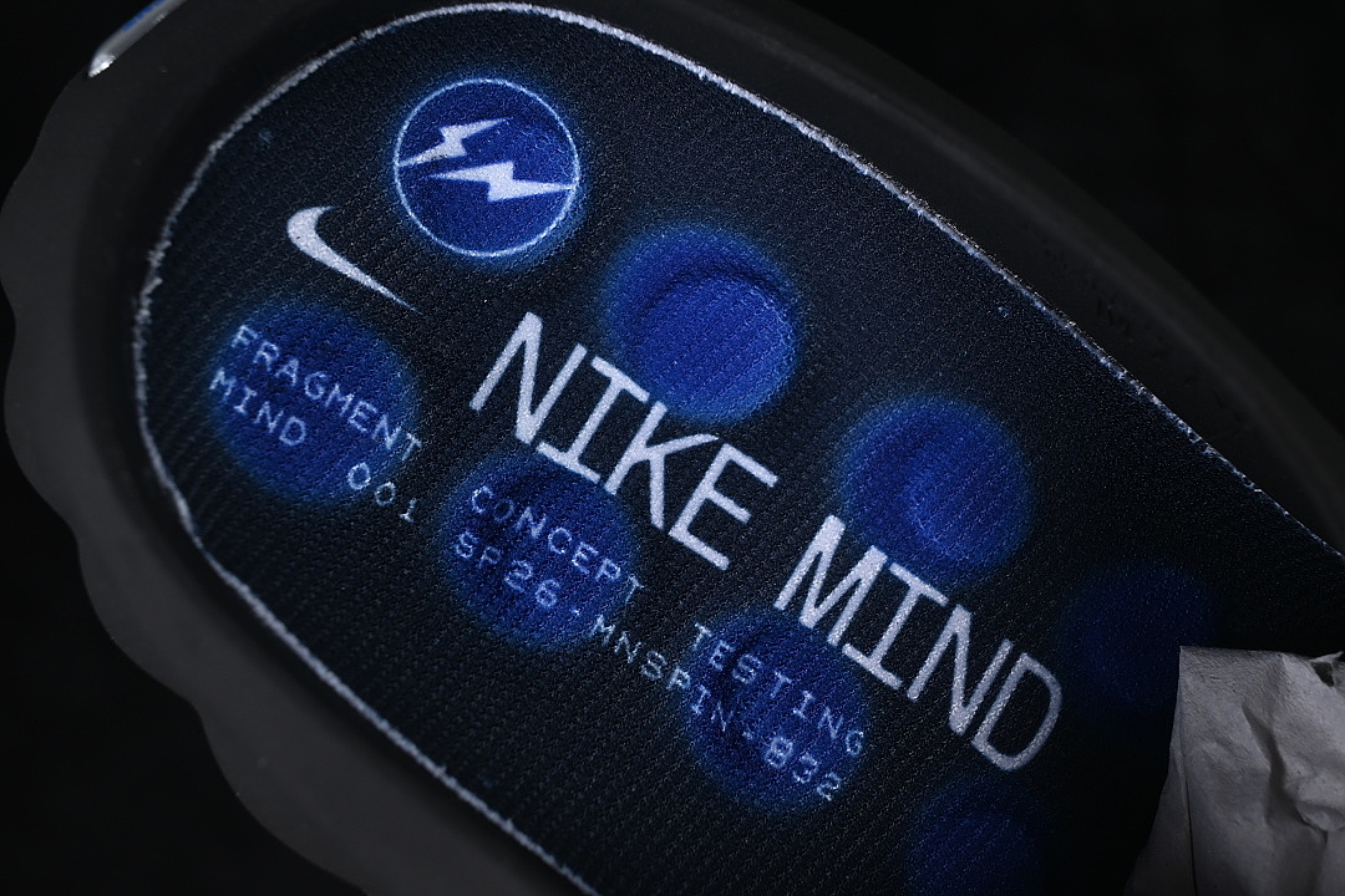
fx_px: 2802
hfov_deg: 27.0
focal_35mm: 75
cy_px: 448
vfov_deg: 18.2
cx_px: 672
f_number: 6.3
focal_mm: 50
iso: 160
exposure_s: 1/50
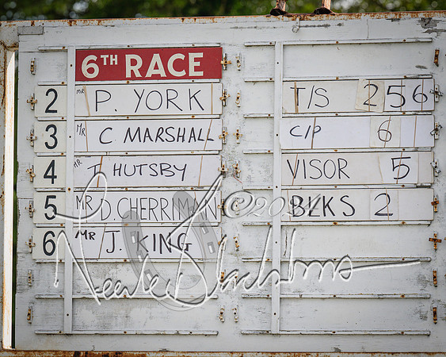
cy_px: 168
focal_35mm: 251
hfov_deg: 7.7
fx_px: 3311
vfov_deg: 6.2
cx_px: 193
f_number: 4.5
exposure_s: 1/1600
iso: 200
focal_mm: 135
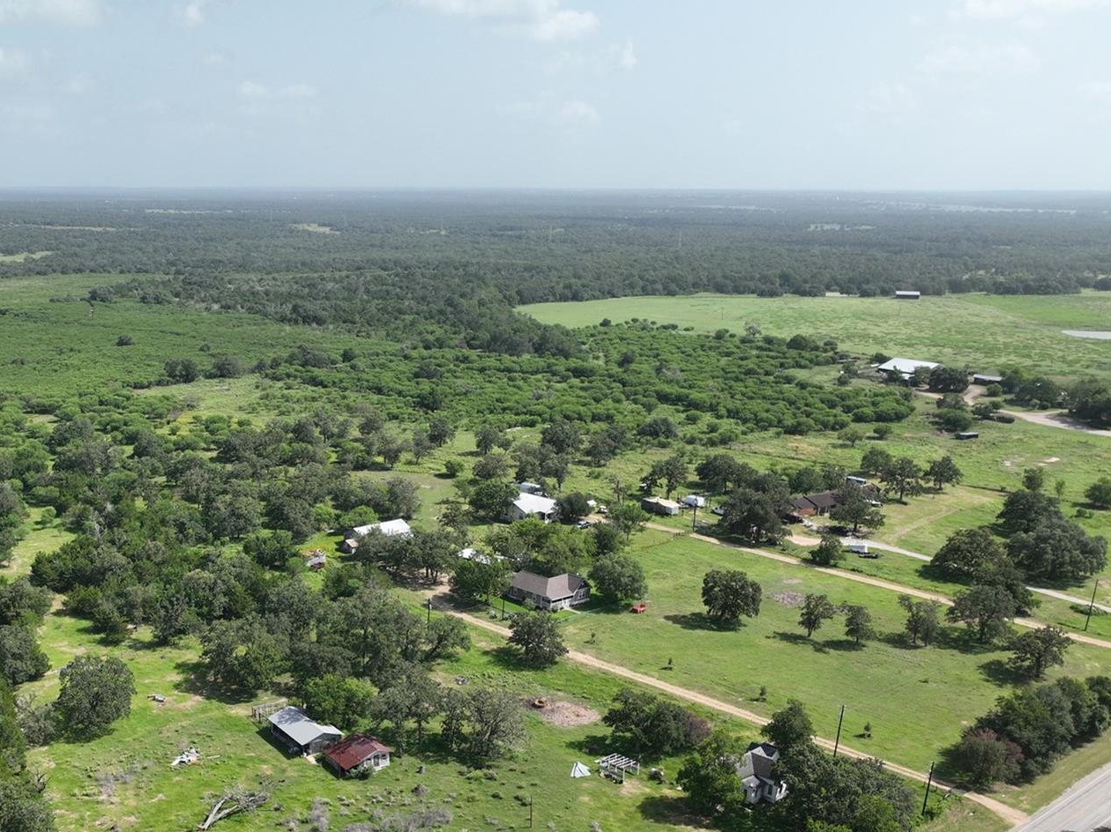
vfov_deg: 35.9
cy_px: 628
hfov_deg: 46.9
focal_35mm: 39
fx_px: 1251
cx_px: 351
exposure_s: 1/1600
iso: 100
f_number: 2.8
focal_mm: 12.29
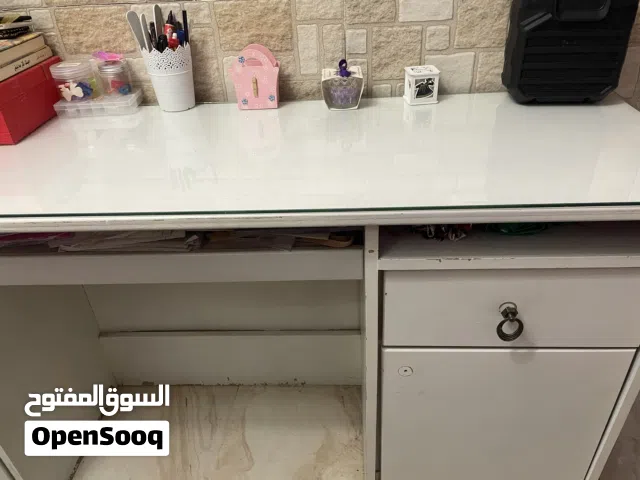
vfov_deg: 53.1
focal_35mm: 26
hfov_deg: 67.3
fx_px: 481
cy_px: 240
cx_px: 320
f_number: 1.6
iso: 250
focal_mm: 4.2
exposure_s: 1/50
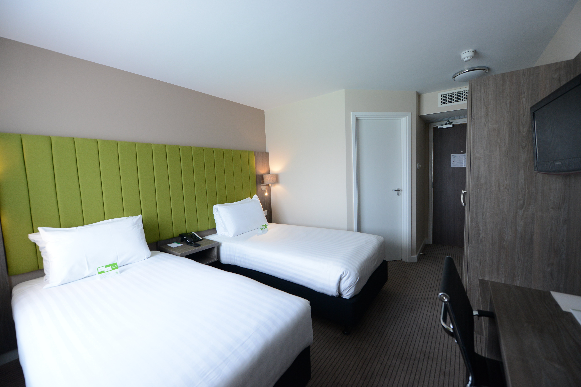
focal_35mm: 14
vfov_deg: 81.2
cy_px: 194
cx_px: 290
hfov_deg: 104.3
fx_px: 226
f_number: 4
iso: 1250
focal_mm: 14
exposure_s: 1/200
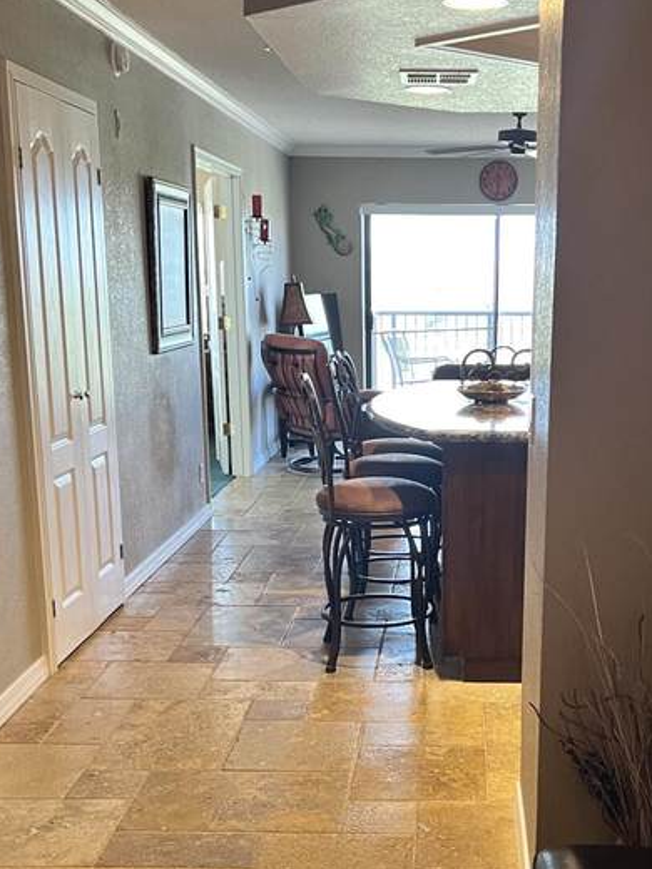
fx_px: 1205
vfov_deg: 39.2
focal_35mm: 48
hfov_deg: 30.0
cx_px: 441
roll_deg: +1.9
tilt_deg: -15.5
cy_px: 582
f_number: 1.5
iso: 320
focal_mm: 5.7
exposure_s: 1/60
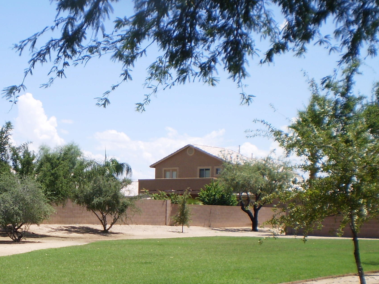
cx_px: 70
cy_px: 218
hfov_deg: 29.5
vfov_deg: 22.7
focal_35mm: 64
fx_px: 701
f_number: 4.6
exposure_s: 1/500
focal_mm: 6.3
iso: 64
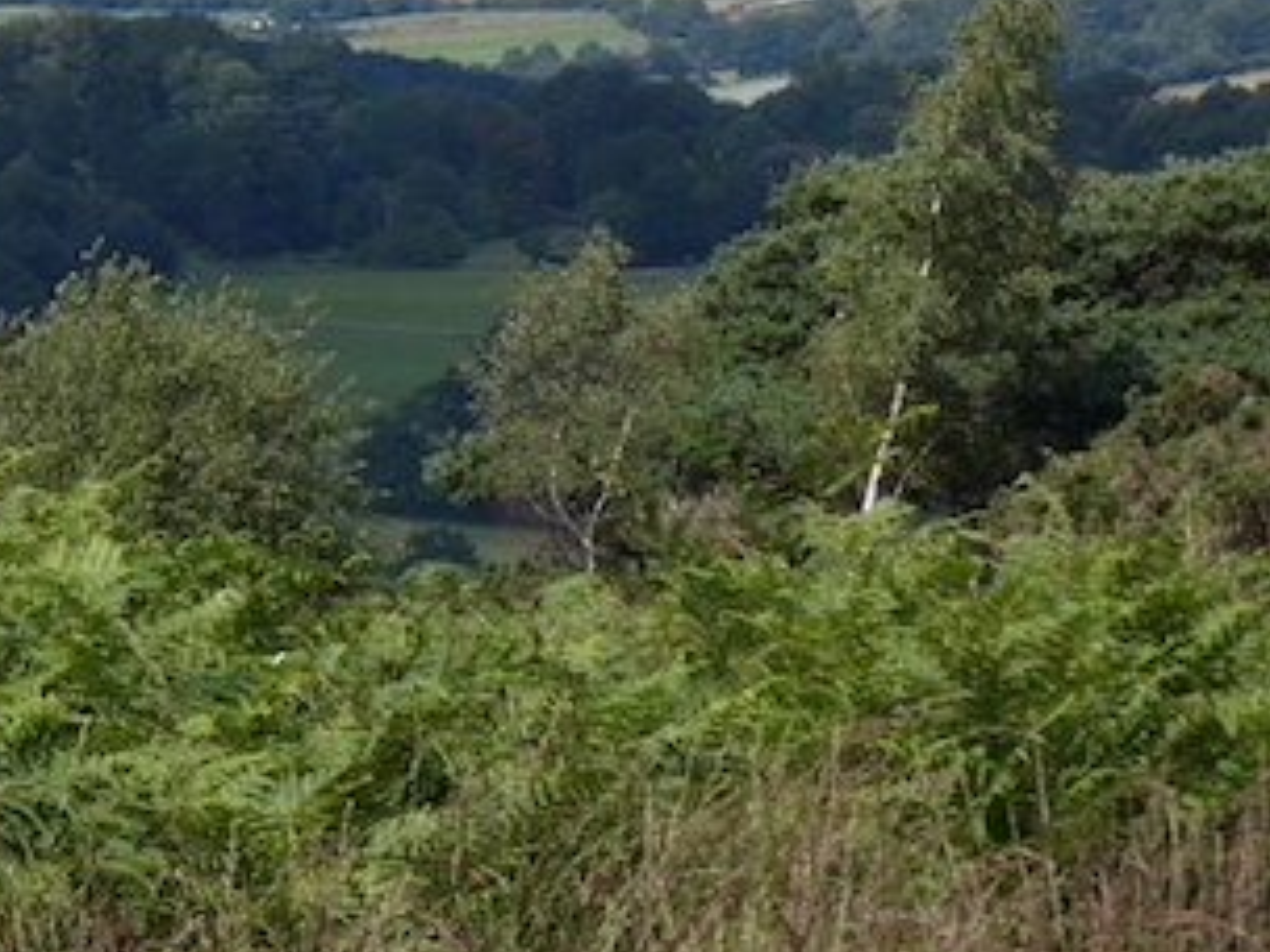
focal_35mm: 353
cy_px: -54
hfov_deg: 5.6
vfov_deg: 4.2
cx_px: 125
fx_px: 12951
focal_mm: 26.3
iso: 80
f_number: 5.4
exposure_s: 1/400
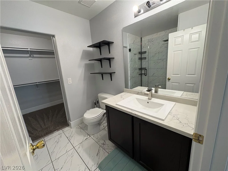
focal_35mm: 14
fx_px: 92
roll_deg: +3.9
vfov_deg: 85.7
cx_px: 114
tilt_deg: -11.3
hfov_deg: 102.1
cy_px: 86
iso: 200
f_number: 2.2
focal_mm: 2.22
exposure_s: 1/60
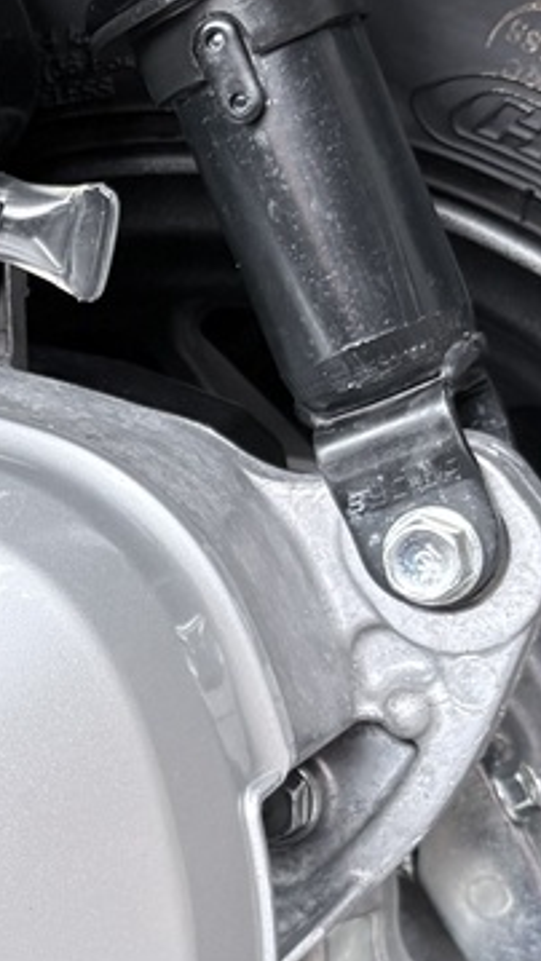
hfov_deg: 11.6
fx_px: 2575
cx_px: -228
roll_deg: +16.3
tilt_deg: -4.3
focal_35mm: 101
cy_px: 675
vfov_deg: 21.0
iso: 64
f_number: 1.6
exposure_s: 1/122
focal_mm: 5.96
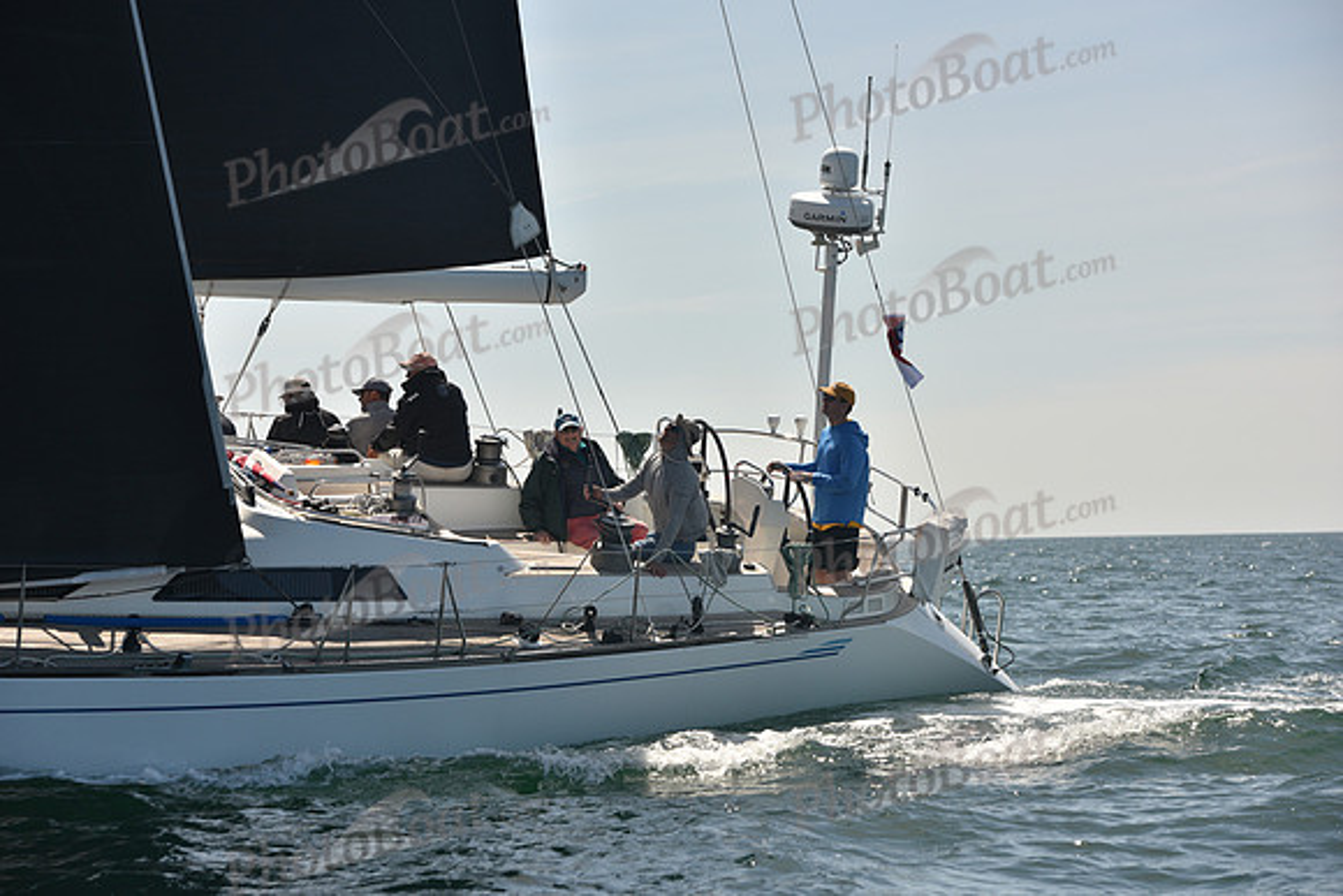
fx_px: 4328
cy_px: 448
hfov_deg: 17.6
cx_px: 672
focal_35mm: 116
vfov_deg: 11.8
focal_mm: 116
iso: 250
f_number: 5.6
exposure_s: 1/640
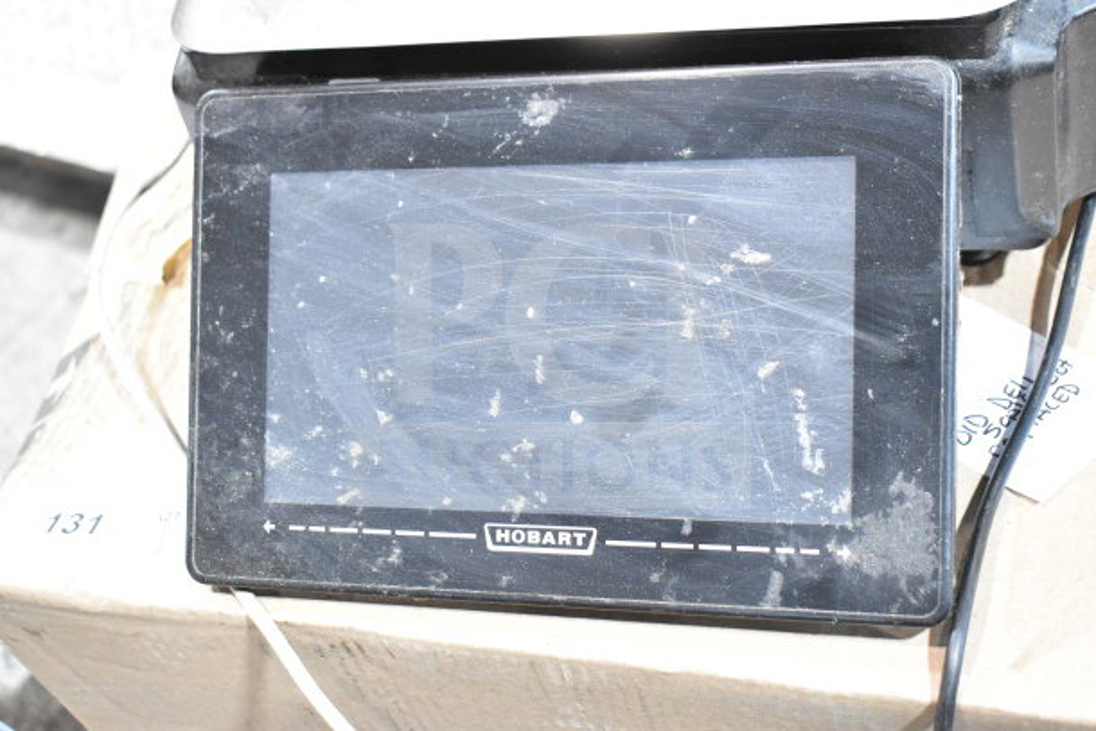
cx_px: 548
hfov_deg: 37.8
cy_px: 366
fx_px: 1599
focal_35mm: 52
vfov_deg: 25.8
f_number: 5.6
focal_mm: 35
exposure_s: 1/125
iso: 6400
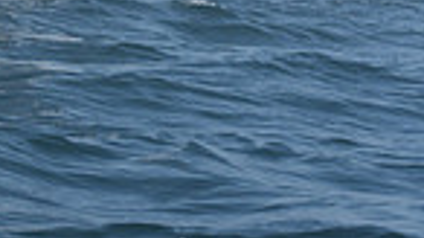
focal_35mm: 292
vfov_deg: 4.0
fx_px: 3282
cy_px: -598
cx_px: -33
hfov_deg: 7.4
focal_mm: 70
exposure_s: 1/1250
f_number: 8
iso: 320
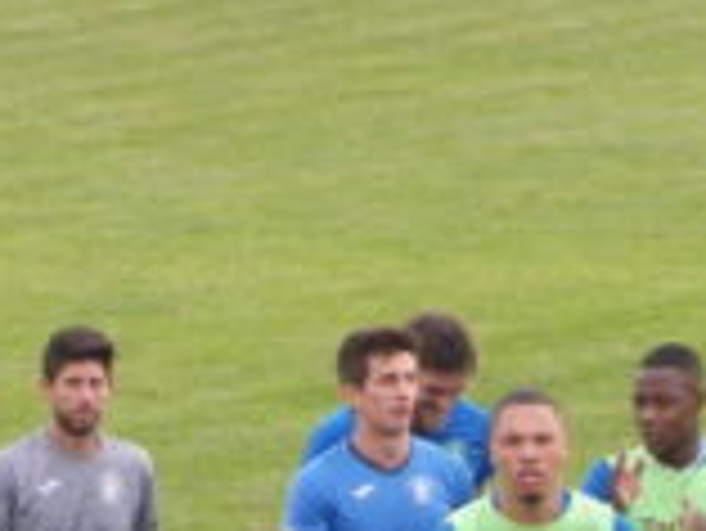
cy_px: 936
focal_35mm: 731
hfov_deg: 2.7
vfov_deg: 2.0
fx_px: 14920
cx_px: 697
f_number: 5.3
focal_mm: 33.8
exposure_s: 1/125
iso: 200
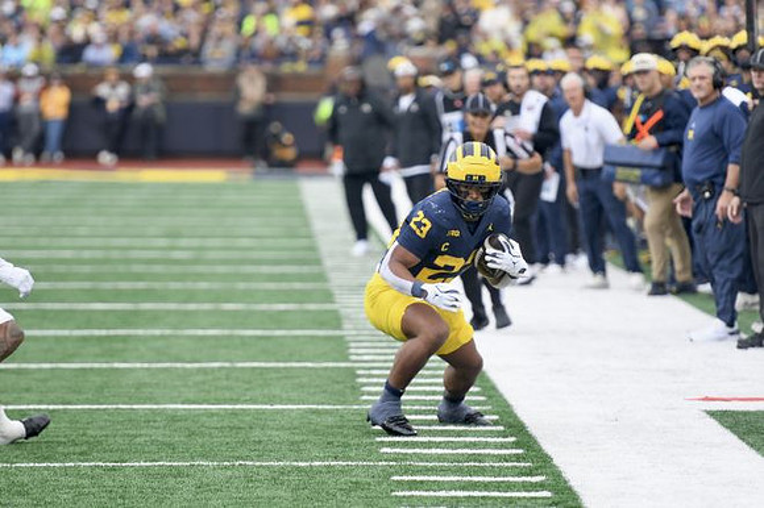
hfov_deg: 7.1
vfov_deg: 4.7
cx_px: 382
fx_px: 6193
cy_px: 254
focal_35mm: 292
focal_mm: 195
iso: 500
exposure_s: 1/1000
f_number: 2.8
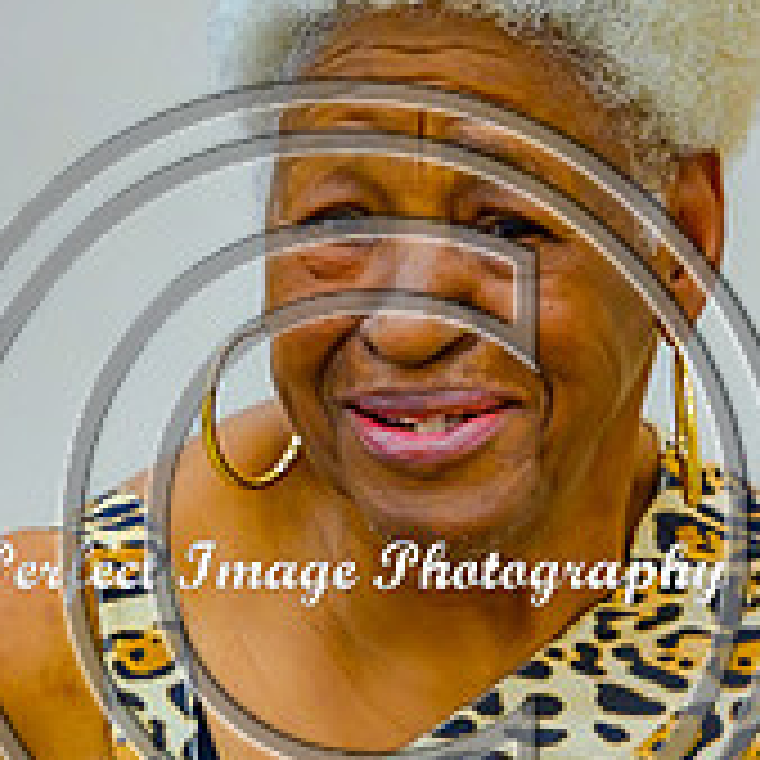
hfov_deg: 3.3
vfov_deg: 3.3
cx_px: 342
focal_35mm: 526
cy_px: 567
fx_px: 13066
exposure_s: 1/125
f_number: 2.8
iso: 800
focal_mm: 155
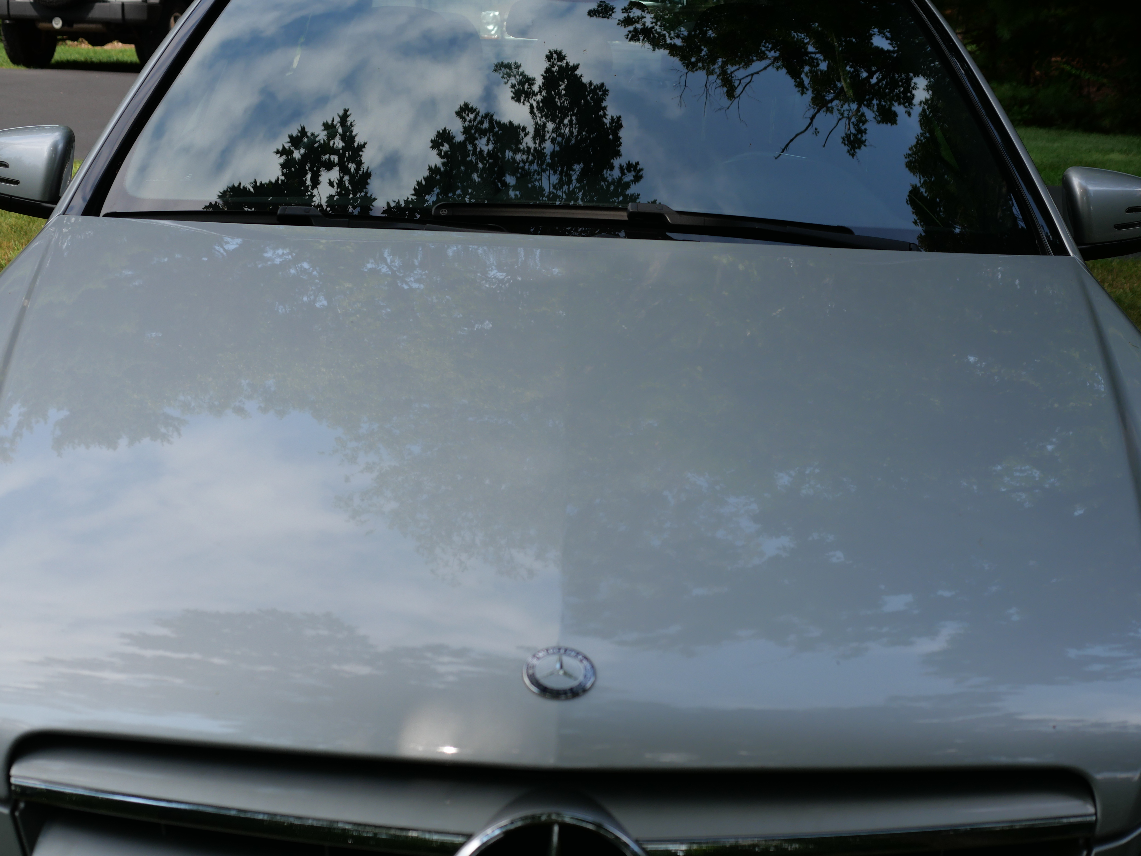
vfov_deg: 29.1
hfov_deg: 38.2
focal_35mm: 50
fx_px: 1648
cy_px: 428
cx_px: 570
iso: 200
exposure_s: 1/800
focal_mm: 25
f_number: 4
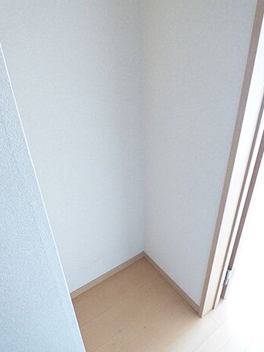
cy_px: 184
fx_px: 213
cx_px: 130
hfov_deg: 63.5
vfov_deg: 78.9
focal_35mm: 21
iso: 400
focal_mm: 3.58
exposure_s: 1/40
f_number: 2.8
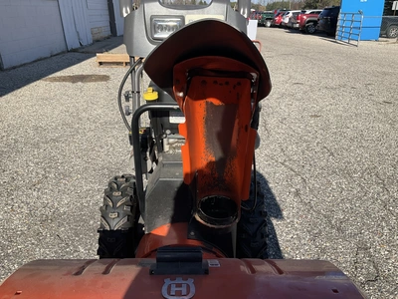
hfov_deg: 61.7
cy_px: 150
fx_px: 333
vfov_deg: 48.2
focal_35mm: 29
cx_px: 199
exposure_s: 1/1534
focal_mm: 3
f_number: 1.8
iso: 25
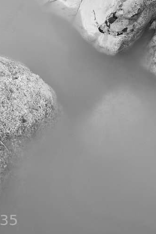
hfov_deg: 16.3
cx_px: 22
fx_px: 539
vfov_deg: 20.8
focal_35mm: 83
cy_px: -117
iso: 100
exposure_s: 13
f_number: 16
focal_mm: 26
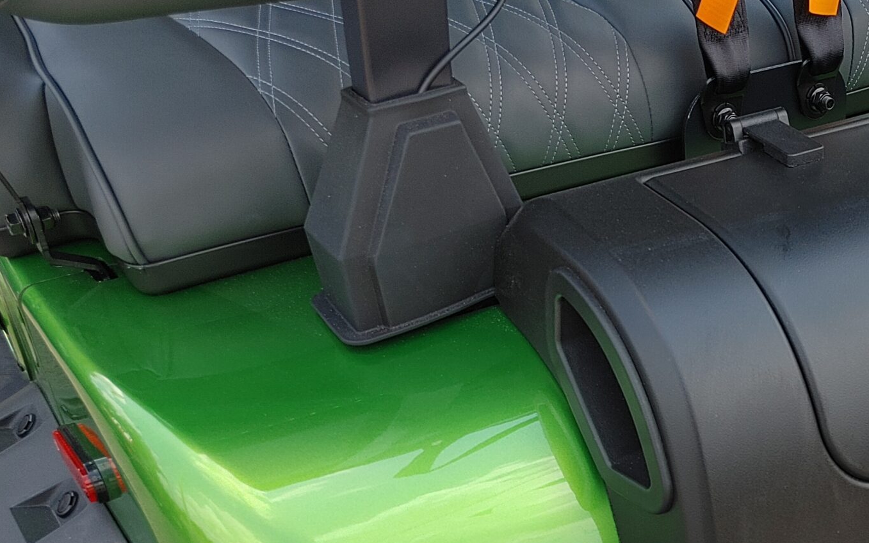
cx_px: 808
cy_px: 511
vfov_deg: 24.0
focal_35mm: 52
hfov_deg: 36.1
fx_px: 1231
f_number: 1.8
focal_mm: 4.81
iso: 50
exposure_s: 1/518
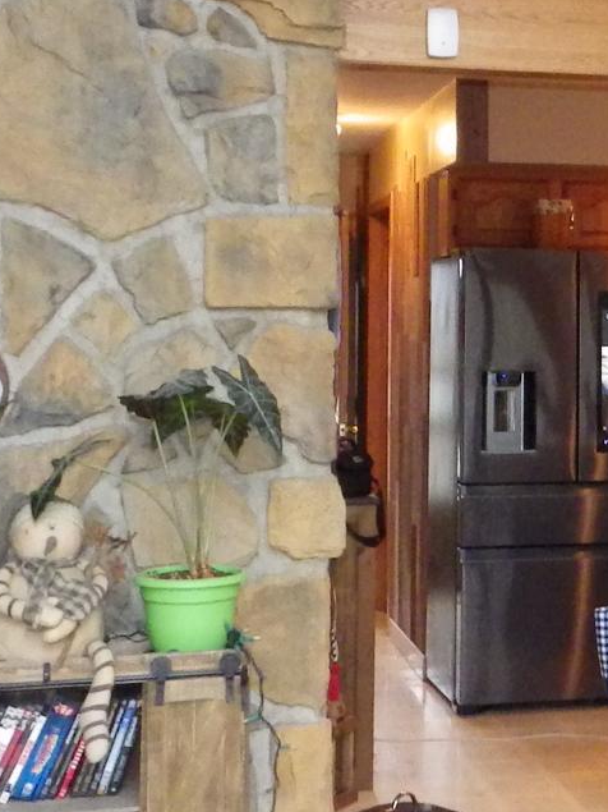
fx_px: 1663
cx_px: 594
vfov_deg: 26.9
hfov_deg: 20.1
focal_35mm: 71
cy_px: 179
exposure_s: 1/40
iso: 800
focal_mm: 4
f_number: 3.1
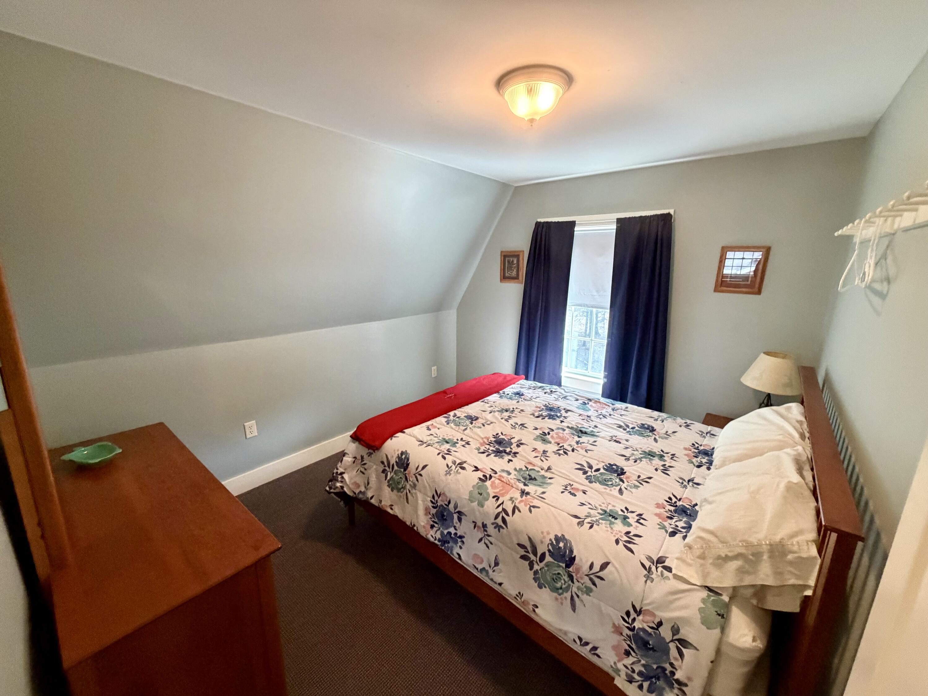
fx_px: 375
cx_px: 464
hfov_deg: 102.1
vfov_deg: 85.7
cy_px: 348
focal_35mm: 14
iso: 500
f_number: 2.2
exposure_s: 1/60
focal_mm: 2.22
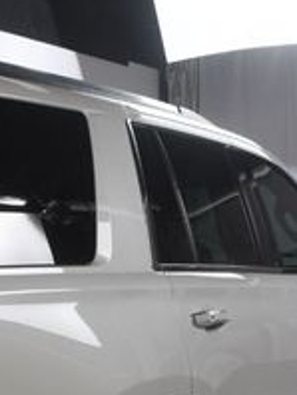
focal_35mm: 93
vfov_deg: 20.3
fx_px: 1062
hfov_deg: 15.3
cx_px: -66
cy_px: 413
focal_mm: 20
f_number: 11
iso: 100
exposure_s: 1/160
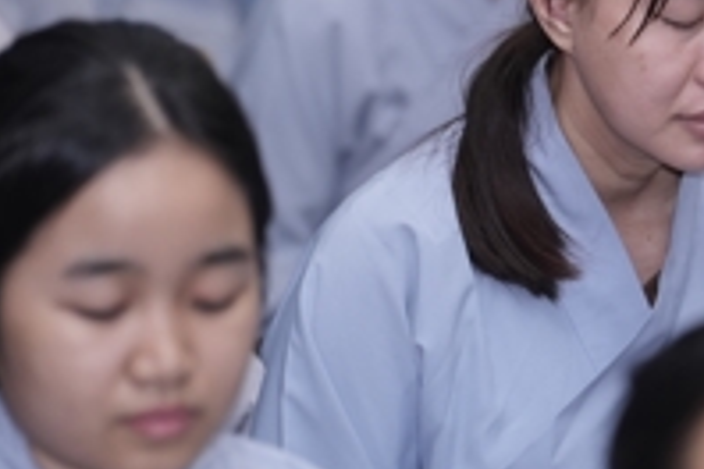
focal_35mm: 493
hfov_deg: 4.2
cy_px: 83
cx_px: 697
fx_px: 9640
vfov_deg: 2.8
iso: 800
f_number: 2.8
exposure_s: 1/160
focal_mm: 150
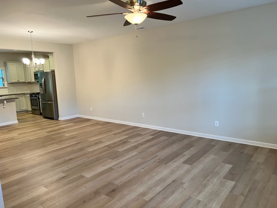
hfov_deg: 67.3
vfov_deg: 53.1
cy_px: 104
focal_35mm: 26
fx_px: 208
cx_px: 138
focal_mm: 5.7
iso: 80
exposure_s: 1/60
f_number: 1.5
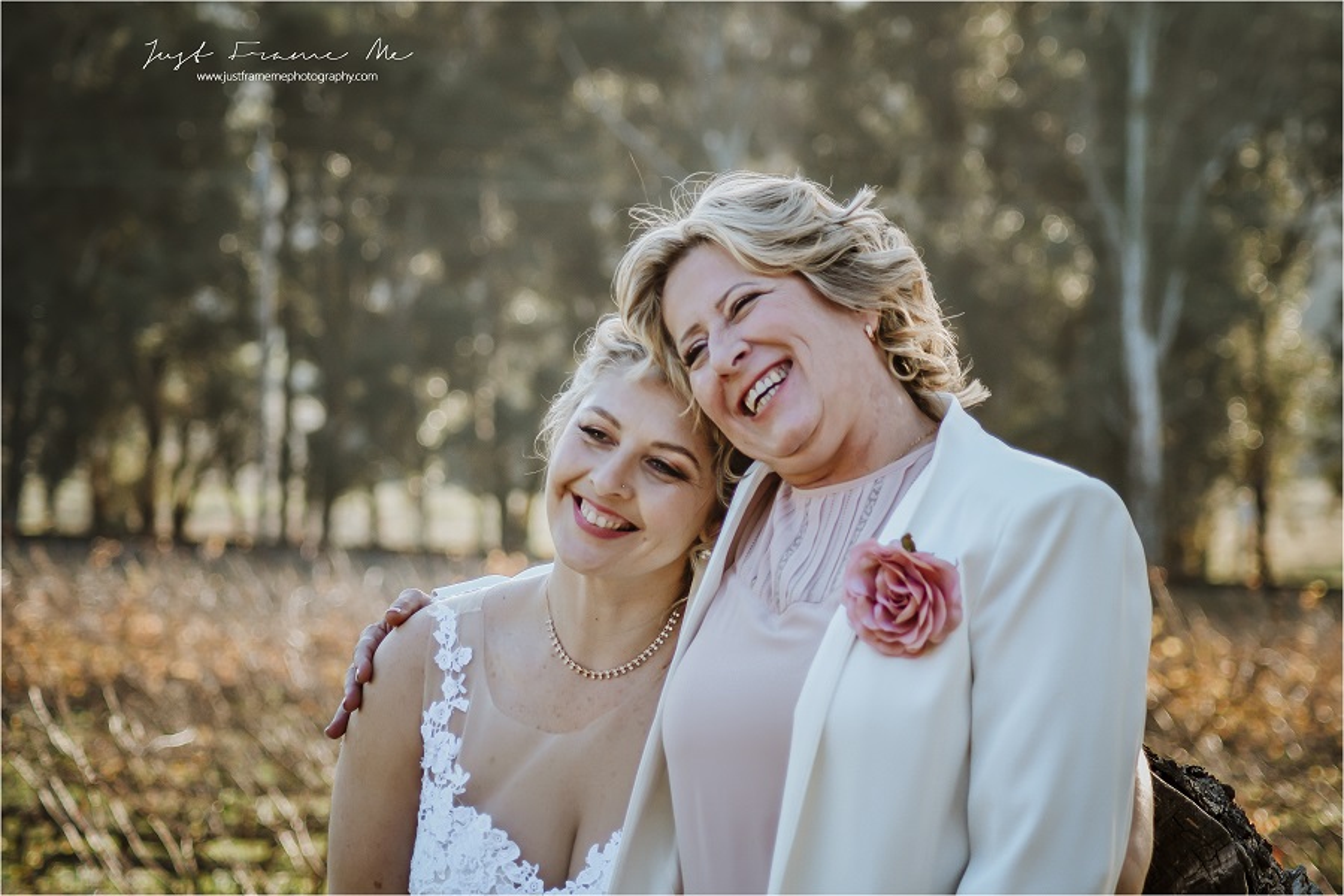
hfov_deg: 16.1
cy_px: 448
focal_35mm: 127
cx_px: 672
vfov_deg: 10.8
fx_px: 4741
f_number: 4
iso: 400
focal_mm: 85
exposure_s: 1/500
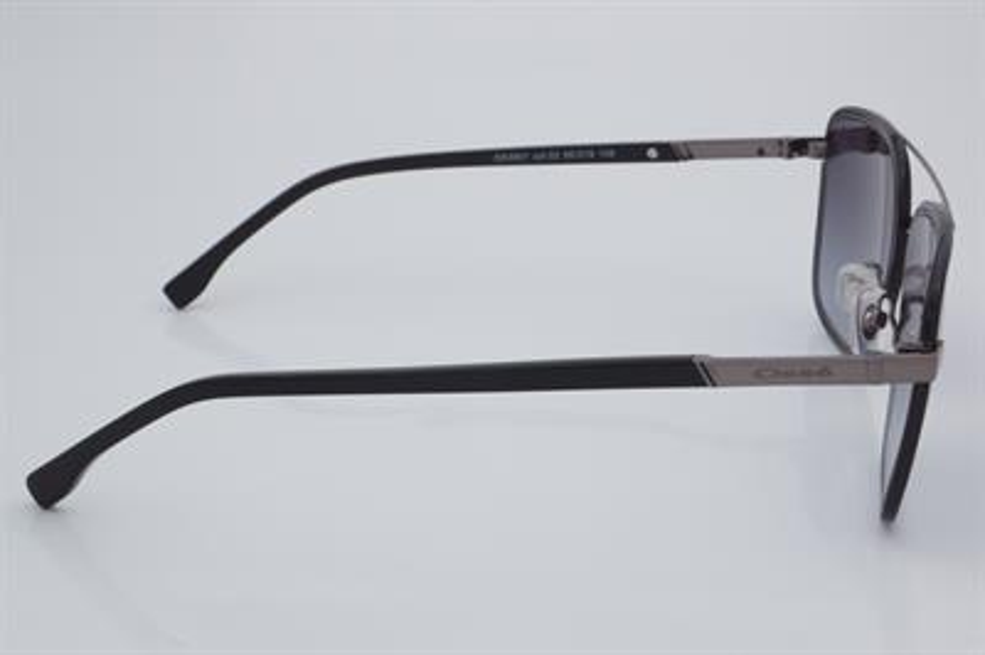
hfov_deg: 29.9
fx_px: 1845
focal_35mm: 68
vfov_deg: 20.1
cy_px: 328
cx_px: 492
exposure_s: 1/4
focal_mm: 45
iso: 100
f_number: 32
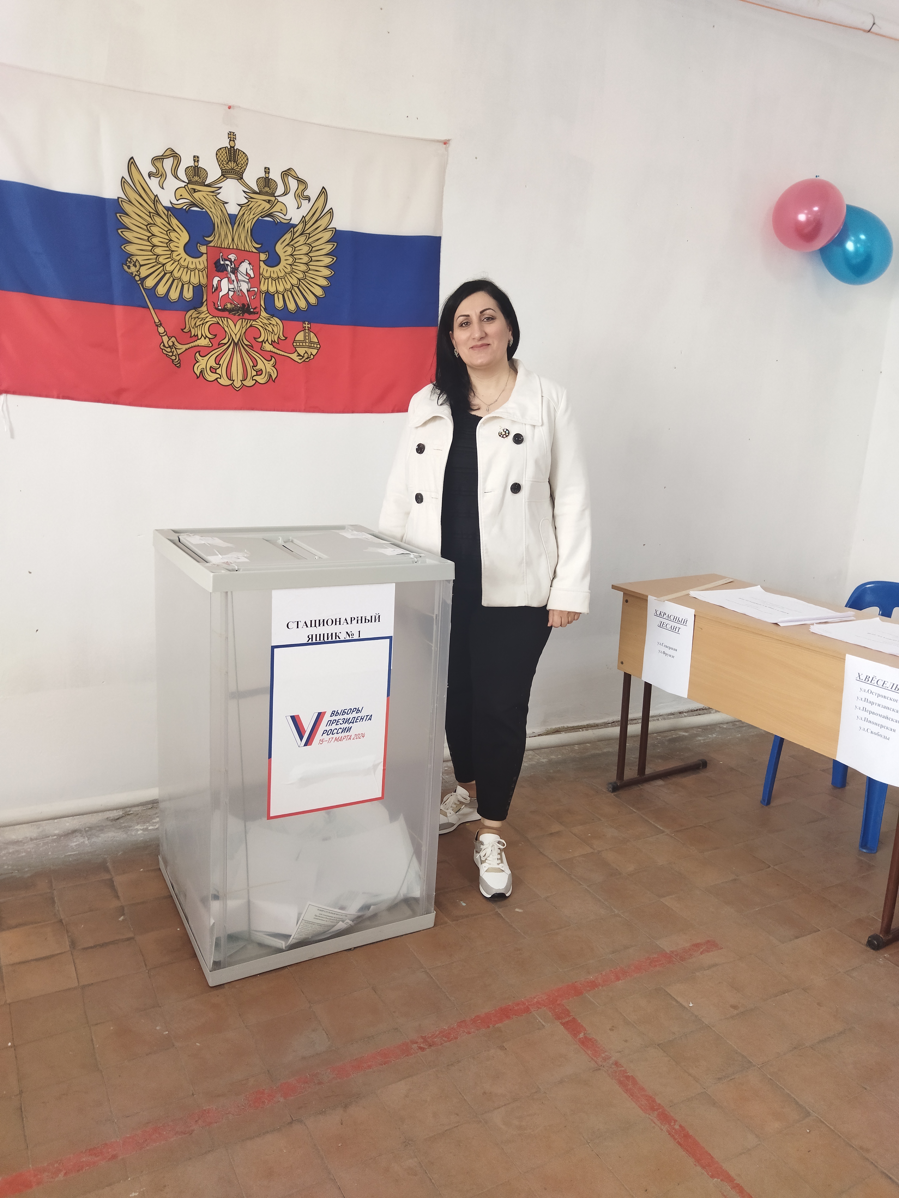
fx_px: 935
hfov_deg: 51.4
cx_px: 450
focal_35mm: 27
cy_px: 599
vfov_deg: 65.3
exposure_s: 1/50
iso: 206
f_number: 1.79
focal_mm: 4.71
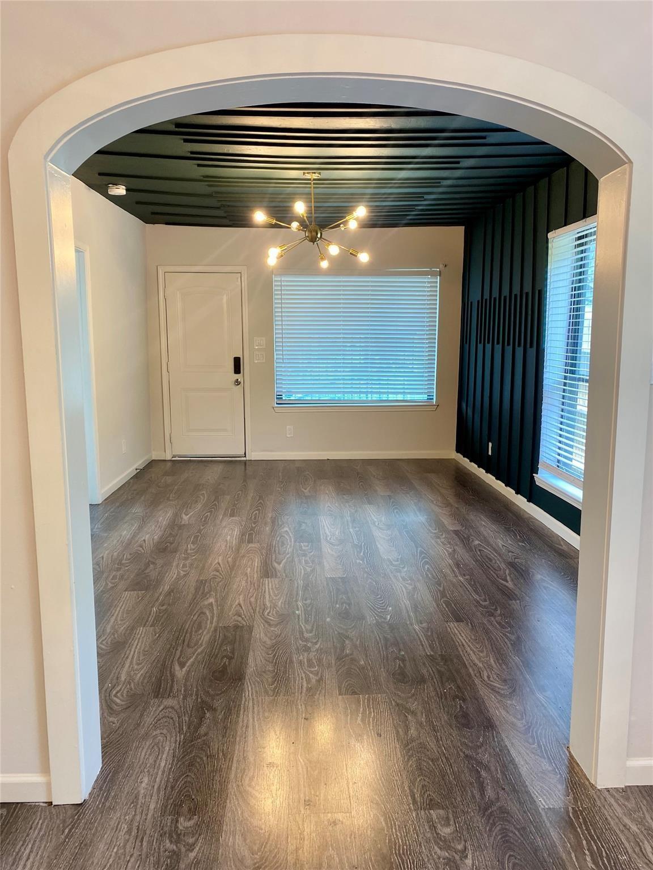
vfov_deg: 67.3
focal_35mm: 26
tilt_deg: -8.1
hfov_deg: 53.1
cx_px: 326
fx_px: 654
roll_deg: +0.8
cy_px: 435
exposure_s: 1/60
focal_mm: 4.25
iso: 80
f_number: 1.8
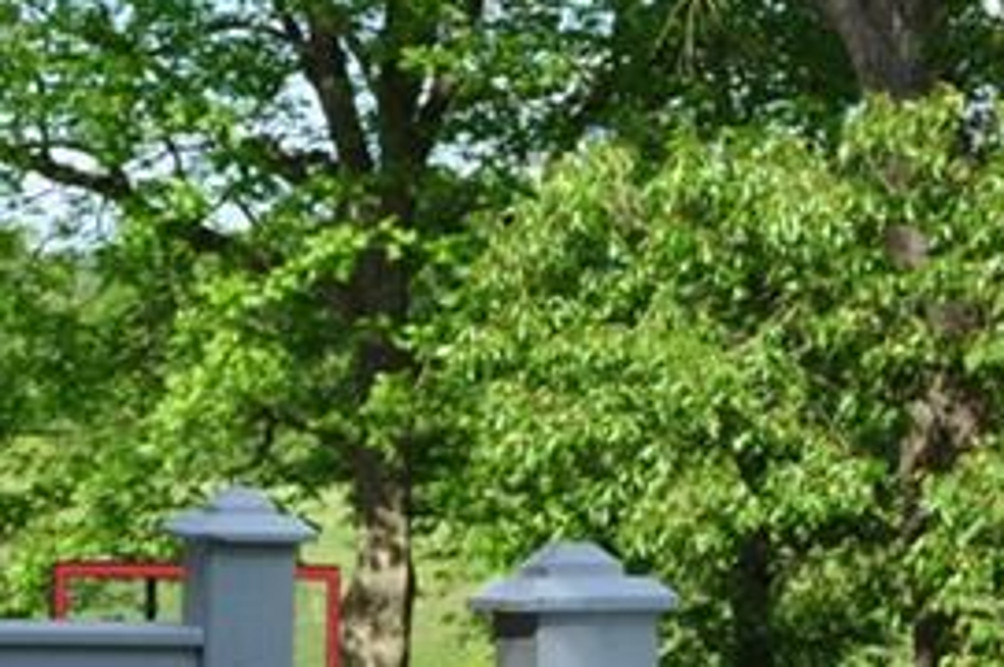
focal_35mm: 136
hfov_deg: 14.0
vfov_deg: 10.0
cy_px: 521
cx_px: -596
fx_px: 3788
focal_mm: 24
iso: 200
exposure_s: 1/250
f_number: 8
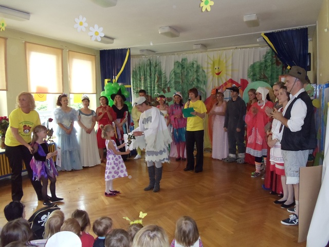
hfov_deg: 42.9
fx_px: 418
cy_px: 124
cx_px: 164
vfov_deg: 32.9
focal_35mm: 44
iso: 400
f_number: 3.5
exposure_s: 1/30
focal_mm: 6
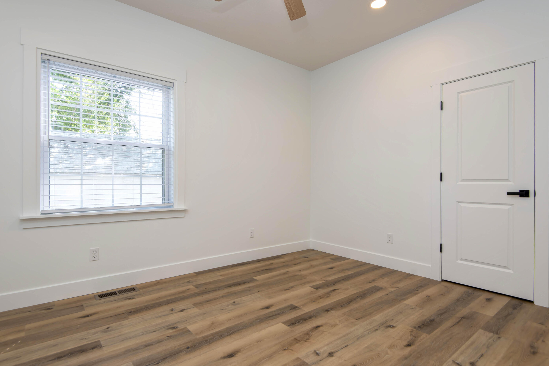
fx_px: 275
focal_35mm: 18
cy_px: 183
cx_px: 274
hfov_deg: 90.0
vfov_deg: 67.4
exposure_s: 1/30
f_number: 6.7
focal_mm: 18
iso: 200
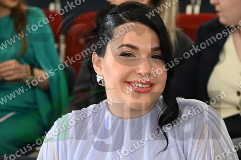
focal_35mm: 91
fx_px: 609
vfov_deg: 15.0
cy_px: 80
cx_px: 120
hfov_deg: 22.4
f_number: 5.6
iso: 4500
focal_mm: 91
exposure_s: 1/125
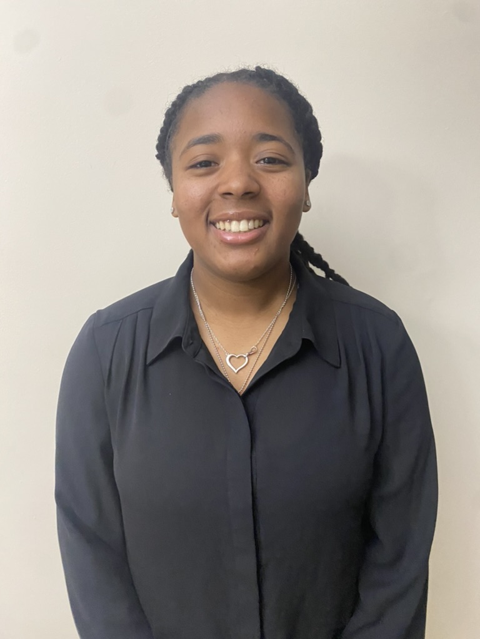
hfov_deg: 53.1
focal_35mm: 26
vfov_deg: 67.3
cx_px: 240
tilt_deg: -13.8
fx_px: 481
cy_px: 320
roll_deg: +0.6
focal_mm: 4.25
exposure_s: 1/30
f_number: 1.8
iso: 500
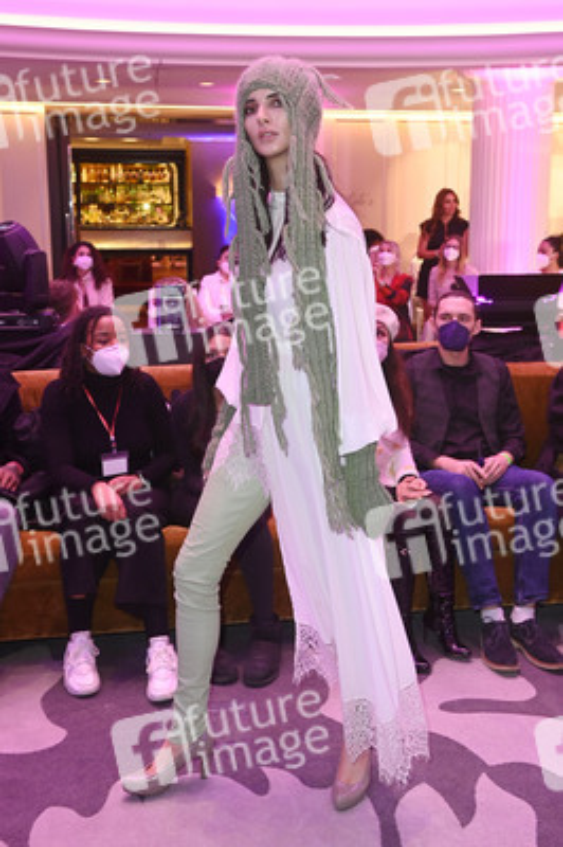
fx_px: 893
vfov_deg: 50.7
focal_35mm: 38
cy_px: 424
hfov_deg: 35.0
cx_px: 282
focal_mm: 38
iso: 2500
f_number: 5.6
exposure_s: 1/80
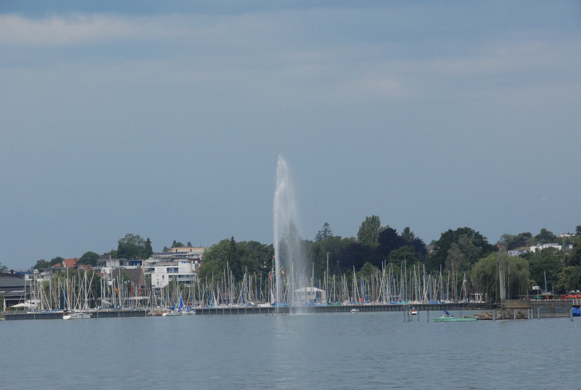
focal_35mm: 158
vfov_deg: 8.8
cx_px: 290
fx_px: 2547
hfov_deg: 13.0
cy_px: 195
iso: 640
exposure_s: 1/1000
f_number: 11
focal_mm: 105
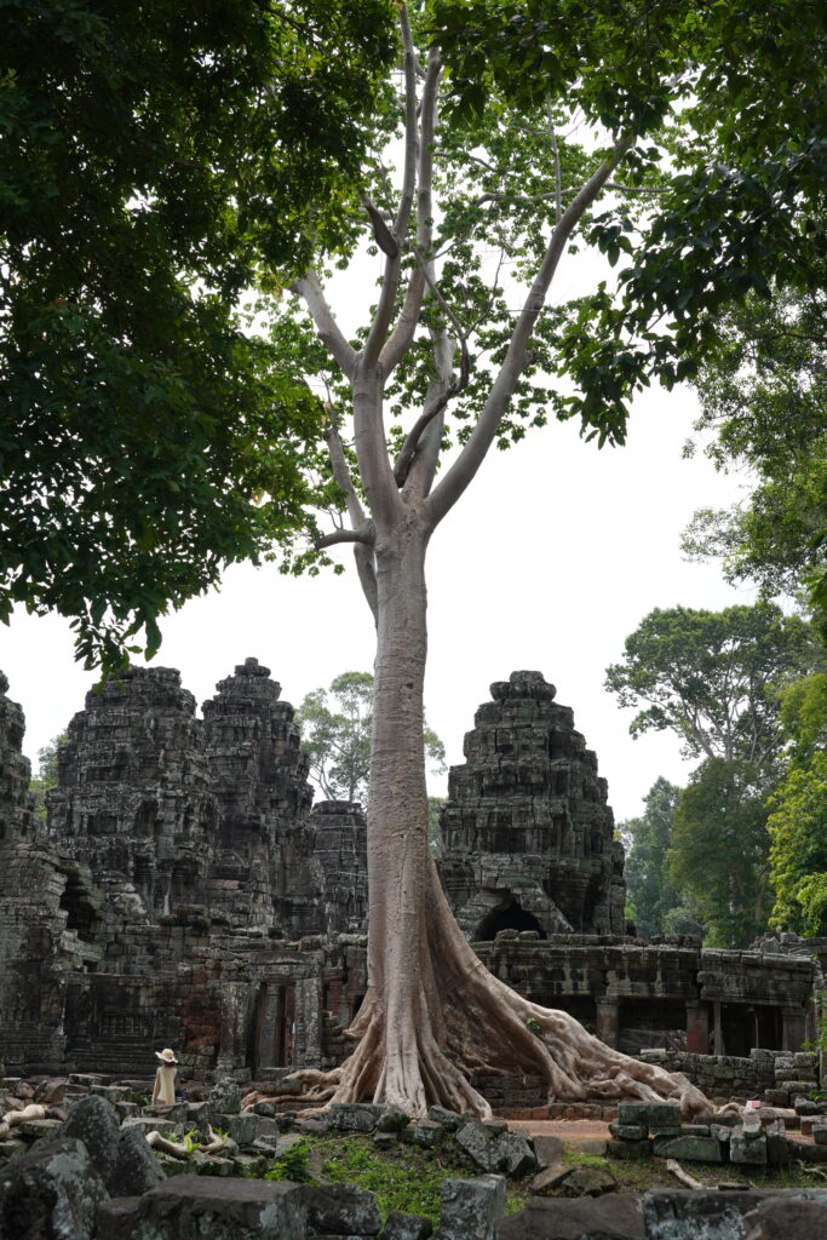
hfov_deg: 32.6
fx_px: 1412
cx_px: 414
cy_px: 620
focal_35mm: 41
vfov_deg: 47.4
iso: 100
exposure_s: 1/200
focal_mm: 41
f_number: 6.3
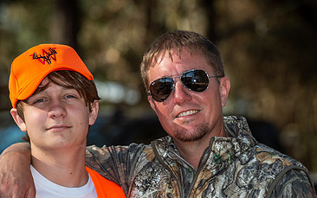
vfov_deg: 4.3
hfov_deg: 6.8
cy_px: 144
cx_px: 137
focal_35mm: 307
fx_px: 2653
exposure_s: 1/160
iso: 100
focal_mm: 190
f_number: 5.6
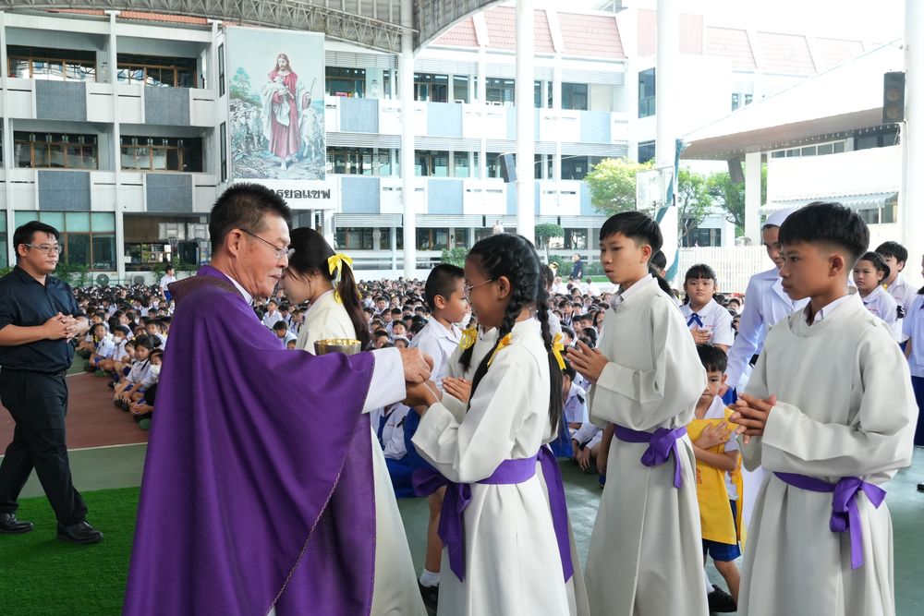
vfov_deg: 33.0
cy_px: 308
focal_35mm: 40
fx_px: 1040
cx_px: 462
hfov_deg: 47.9
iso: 1600
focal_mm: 27
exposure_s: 1/250
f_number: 5.6
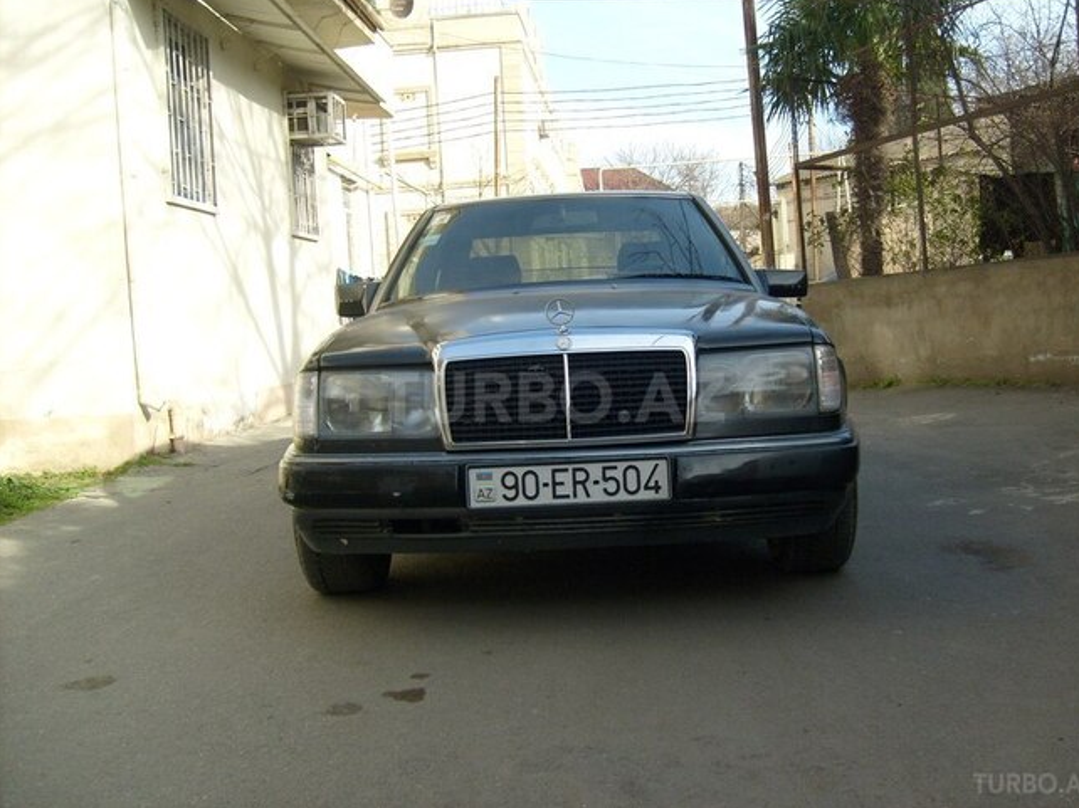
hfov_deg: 51.4
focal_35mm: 36
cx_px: 553
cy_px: 397
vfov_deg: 39.6
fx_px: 1122
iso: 80
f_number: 7.1
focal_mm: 5.8
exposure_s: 1/125
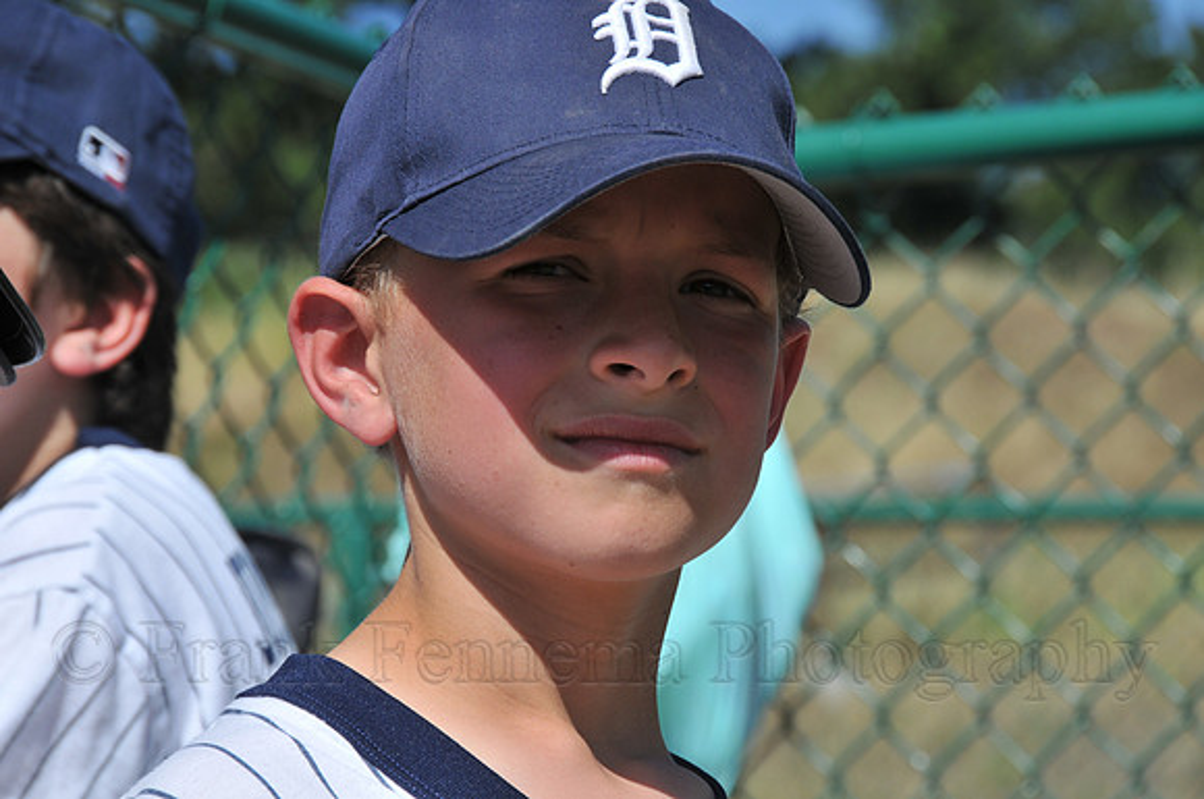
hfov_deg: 10.2
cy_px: 400
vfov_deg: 6.8
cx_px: 602
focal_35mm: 202
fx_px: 6763
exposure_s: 1/500
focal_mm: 135
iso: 200
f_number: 11
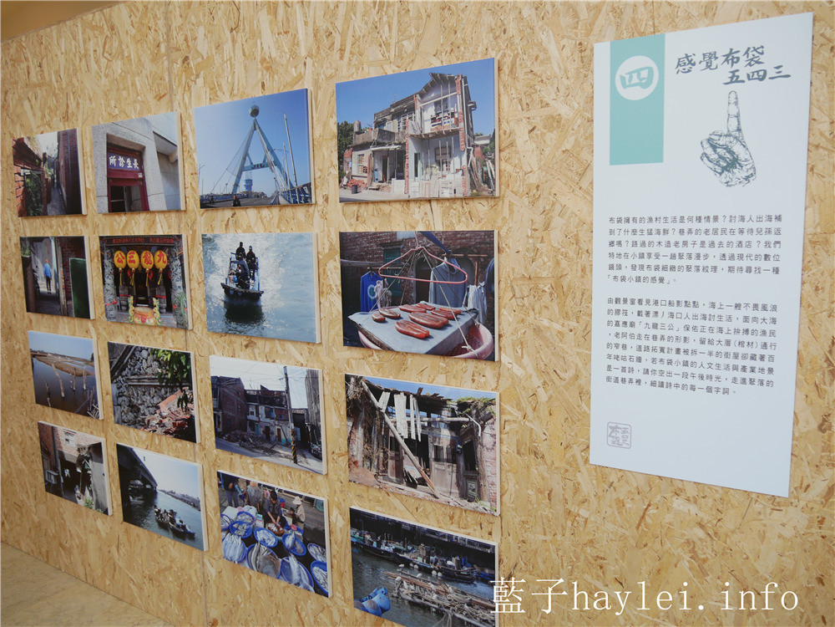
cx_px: 418
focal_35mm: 28
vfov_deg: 49.7
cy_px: 314
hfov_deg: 63.4
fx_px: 675
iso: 200
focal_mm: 14
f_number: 3.5
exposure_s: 1/125
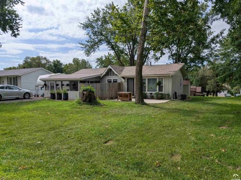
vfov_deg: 56.8
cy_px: 90
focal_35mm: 24
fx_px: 167
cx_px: 120
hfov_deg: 71.6
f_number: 1.7
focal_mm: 4.53
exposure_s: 1/2506
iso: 30
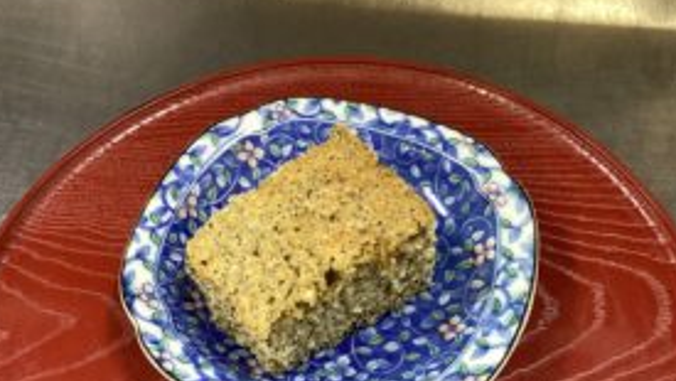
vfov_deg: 25.5
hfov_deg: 44.6
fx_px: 825
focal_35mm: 46
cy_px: 311
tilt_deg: -58.8
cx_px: 326
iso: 200
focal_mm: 3.3
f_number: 2.4
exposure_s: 1/50
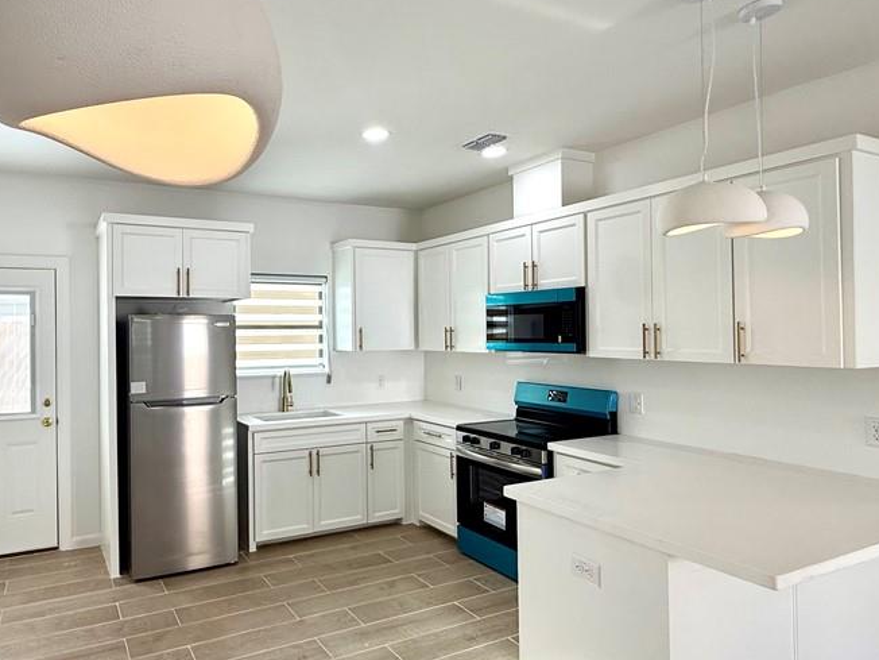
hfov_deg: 74.0
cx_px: 293
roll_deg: -0.1
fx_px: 559
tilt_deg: +1.0
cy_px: 325
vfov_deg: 61.1
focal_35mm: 22
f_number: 2.2
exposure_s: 1/164
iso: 64
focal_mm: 2.22
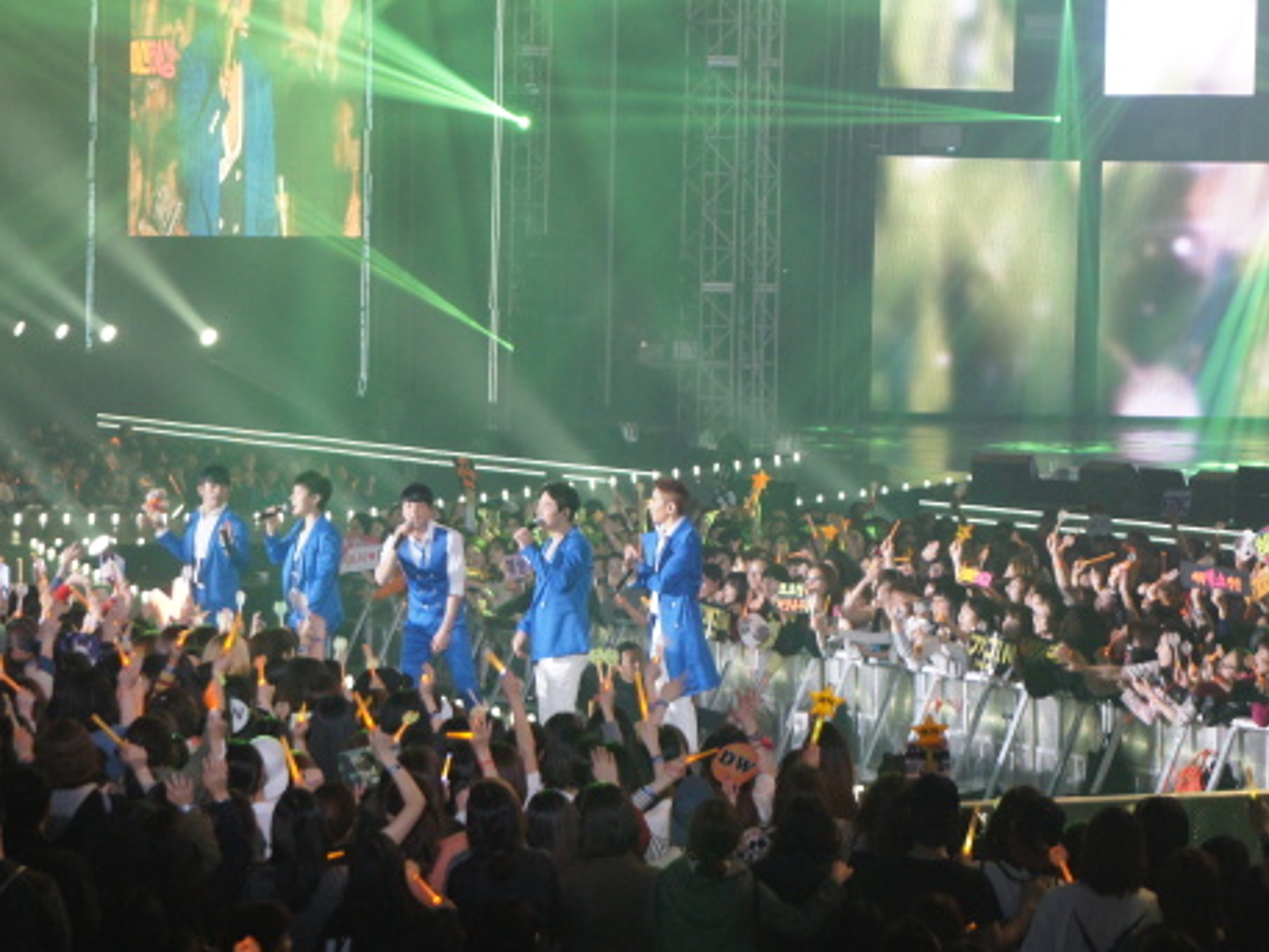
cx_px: 605
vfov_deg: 13.1
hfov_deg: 17.5
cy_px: 422
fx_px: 4132
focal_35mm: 113
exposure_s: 1/80
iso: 1600
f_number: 5.6
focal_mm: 55
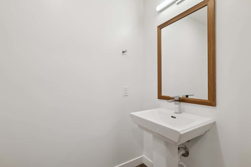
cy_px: 84
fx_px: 112
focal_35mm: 16
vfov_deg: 73.8
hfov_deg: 96.7
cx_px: 126
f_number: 8
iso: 400
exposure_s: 1/25
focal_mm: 16
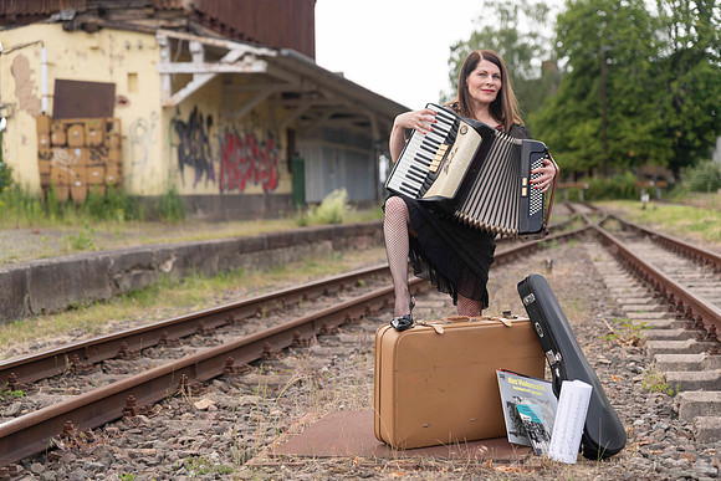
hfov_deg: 29.6
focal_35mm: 68
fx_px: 1362
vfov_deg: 20.0
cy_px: 240
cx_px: 360
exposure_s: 1/400
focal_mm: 68
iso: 64
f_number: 2.8
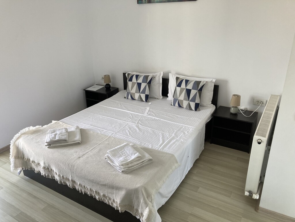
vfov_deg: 49.7
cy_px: 111
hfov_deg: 63.4
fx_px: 239
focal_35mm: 28
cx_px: 148
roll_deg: +2.0
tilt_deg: -21.5
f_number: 1.8
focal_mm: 3.99
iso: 64
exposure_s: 1/121
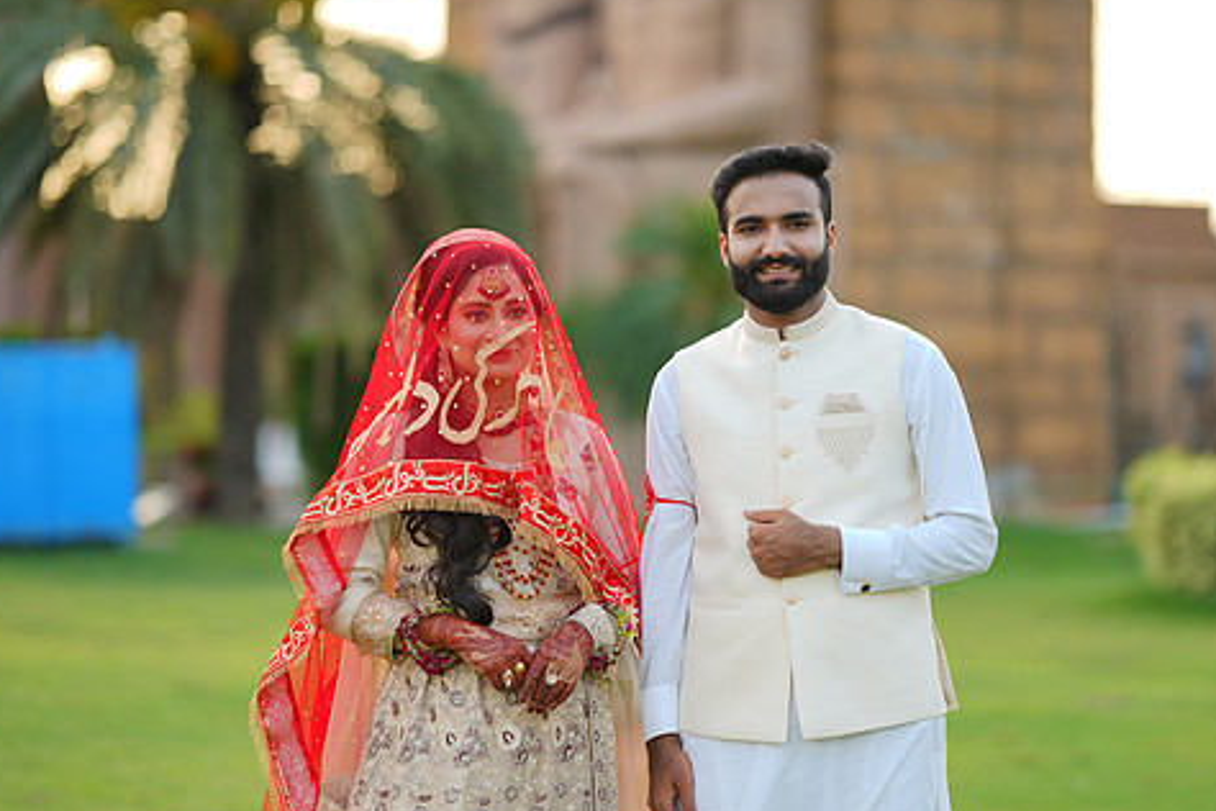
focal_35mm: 104
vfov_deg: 13.2
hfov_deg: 19.6
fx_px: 3513
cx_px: 664
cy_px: 438
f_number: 1.4
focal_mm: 85
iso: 50
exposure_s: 1/500
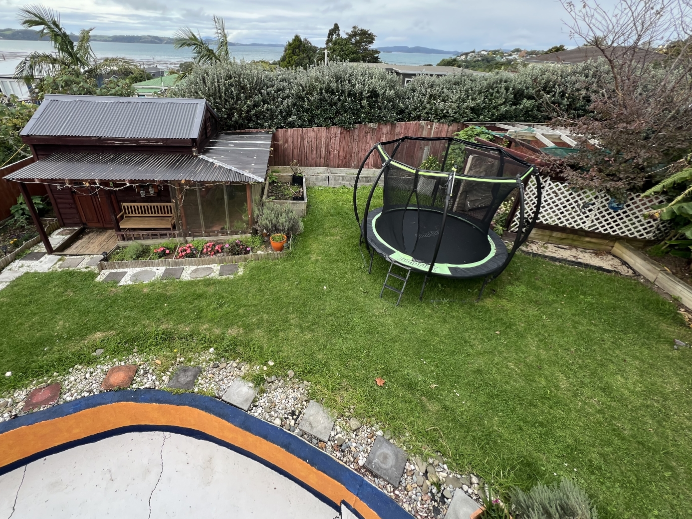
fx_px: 300
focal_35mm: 15
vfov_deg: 81.3
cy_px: 227
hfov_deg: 97.7
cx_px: 306
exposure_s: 1/154
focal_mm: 1.57
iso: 32
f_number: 1.8
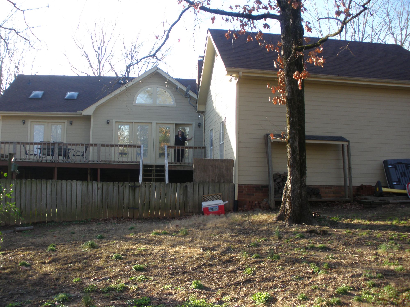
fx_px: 426
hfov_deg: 51.4
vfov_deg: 39.7
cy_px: 154
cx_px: 205
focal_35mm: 36
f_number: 3.5
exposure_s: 1/100
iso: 64
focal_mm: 6.3
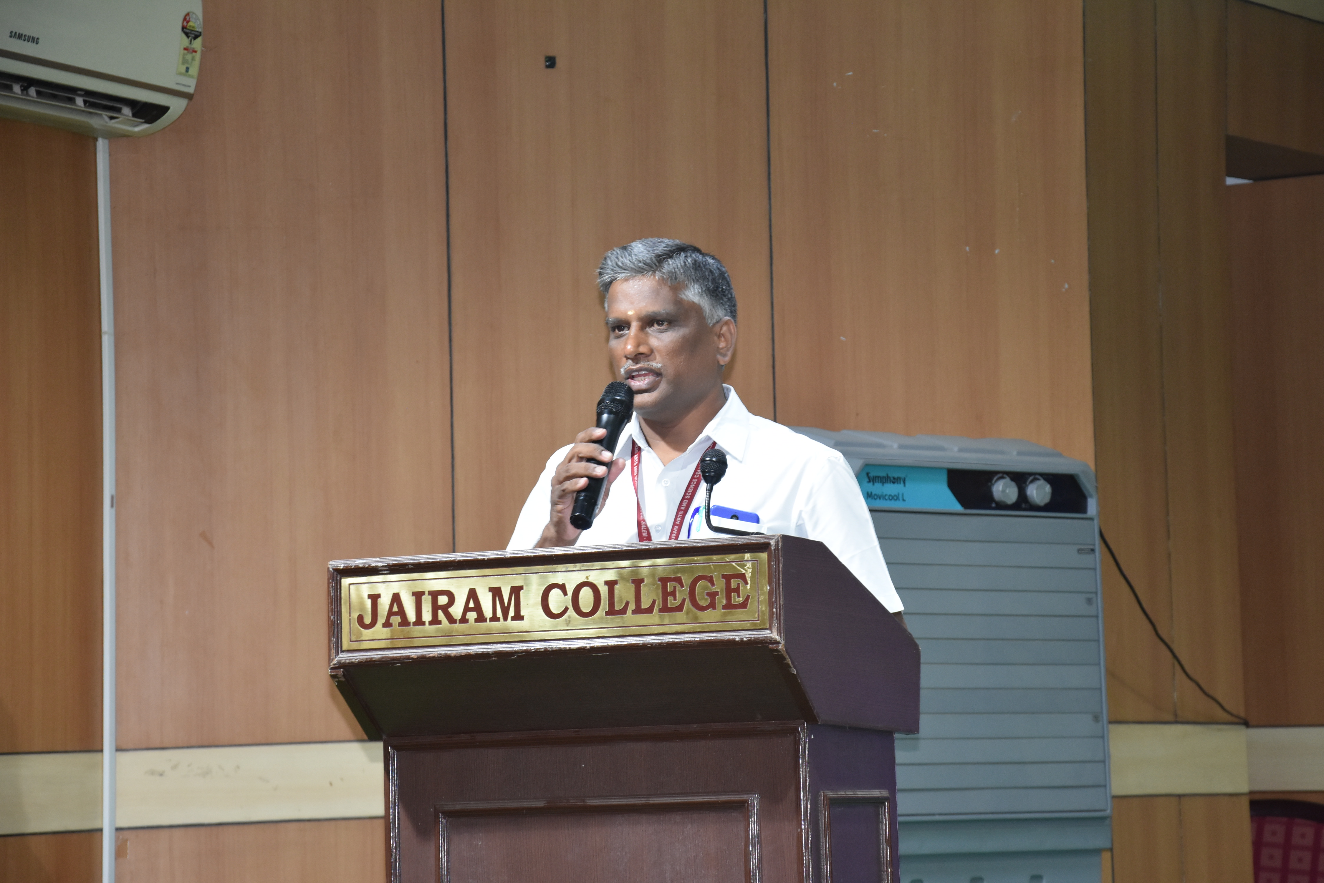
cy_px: 442
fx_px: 4690
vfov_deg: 10.8
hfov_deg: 16.1
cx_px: 662
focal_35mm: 128
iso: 1400
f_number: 5.6
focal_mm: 85
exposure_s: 1/60
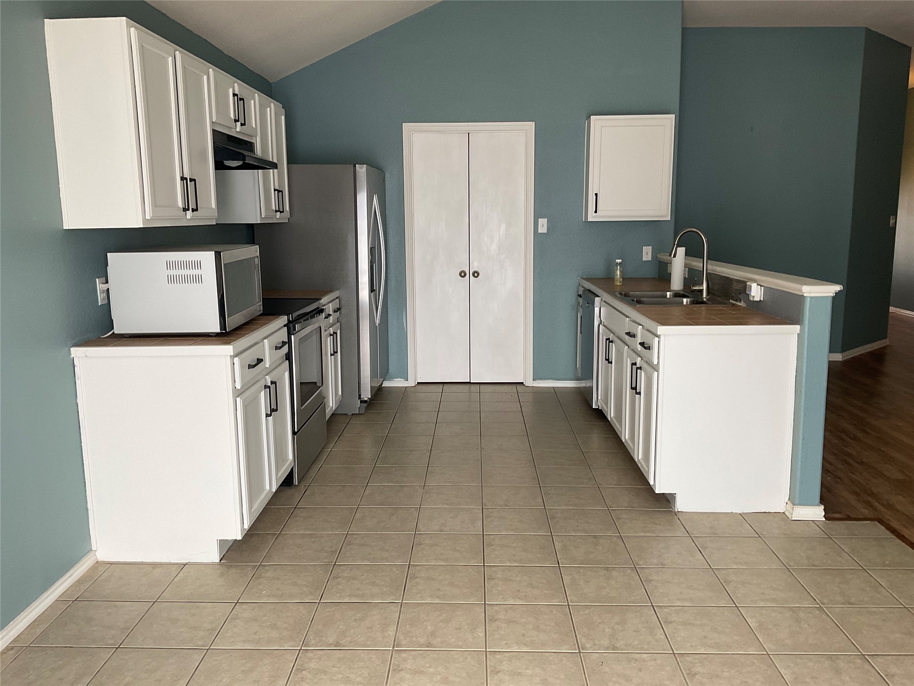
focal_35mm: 29
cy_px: 343
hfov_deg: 61.7
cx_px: 457
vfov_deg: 48.2
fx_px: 766
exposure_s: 1/120
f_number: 1.8
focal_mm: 3
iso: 64
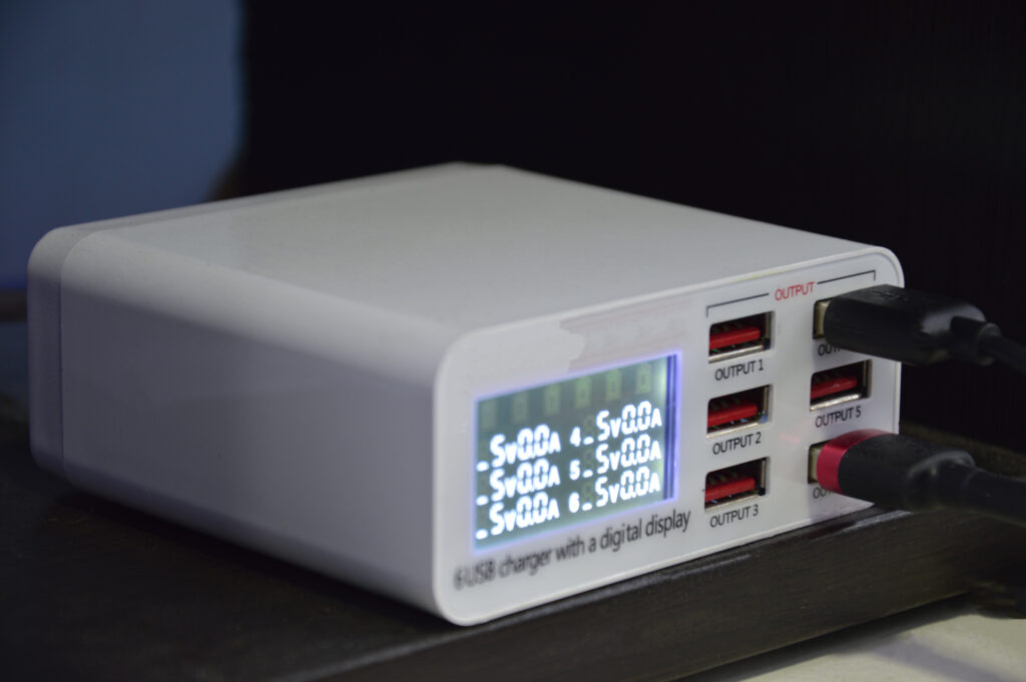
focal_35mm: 135
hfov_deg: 15.2
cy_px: 341
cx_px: 513
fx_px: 3844
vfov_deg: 10.1
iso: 100
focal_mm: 90
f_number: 5.6
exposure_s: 1/4
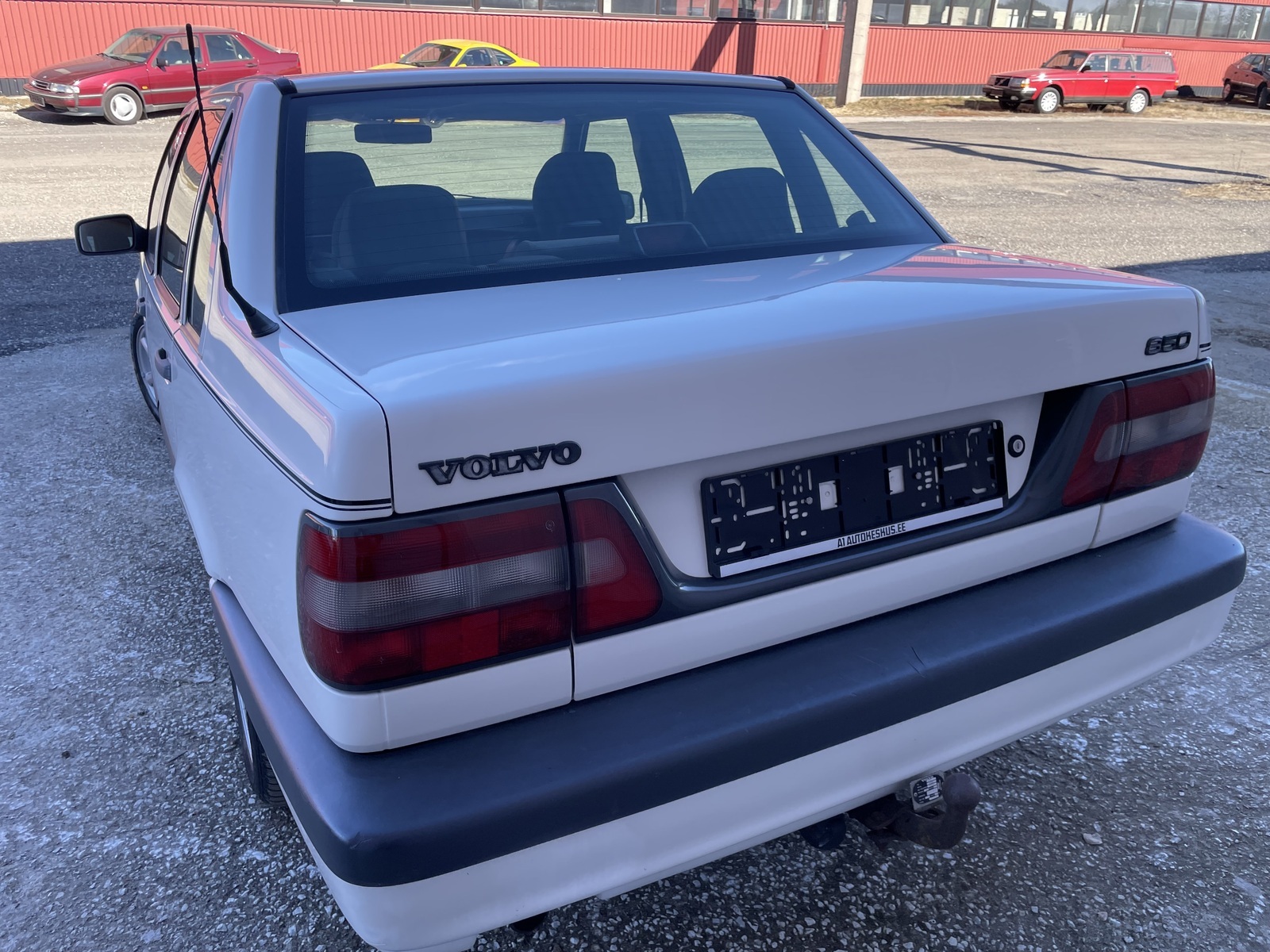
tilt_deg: -25.2
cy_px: 476
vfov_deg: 53.1
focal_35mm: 26
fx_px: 954
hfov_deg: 67.3
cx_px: 635
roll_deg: -1.7
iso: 32
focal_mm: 4.2
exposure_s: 1/615
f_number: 1.6
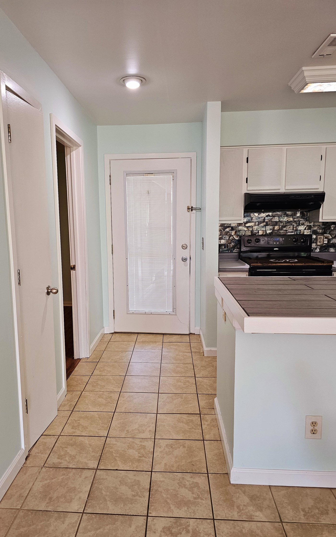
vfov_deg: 72.5
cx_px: 146
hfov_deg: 49.1
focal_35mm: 25
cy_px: 273
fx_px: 366
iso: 200
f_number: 1.7
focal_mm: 6.3
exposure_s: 1/120
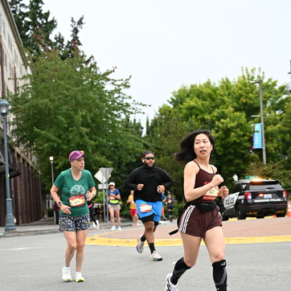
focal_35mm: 71
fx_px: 675
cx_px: 147
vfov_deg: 24.2
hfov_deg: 24.3
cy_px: 201
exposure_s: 1/800
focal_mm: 55
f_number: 4
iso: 1600
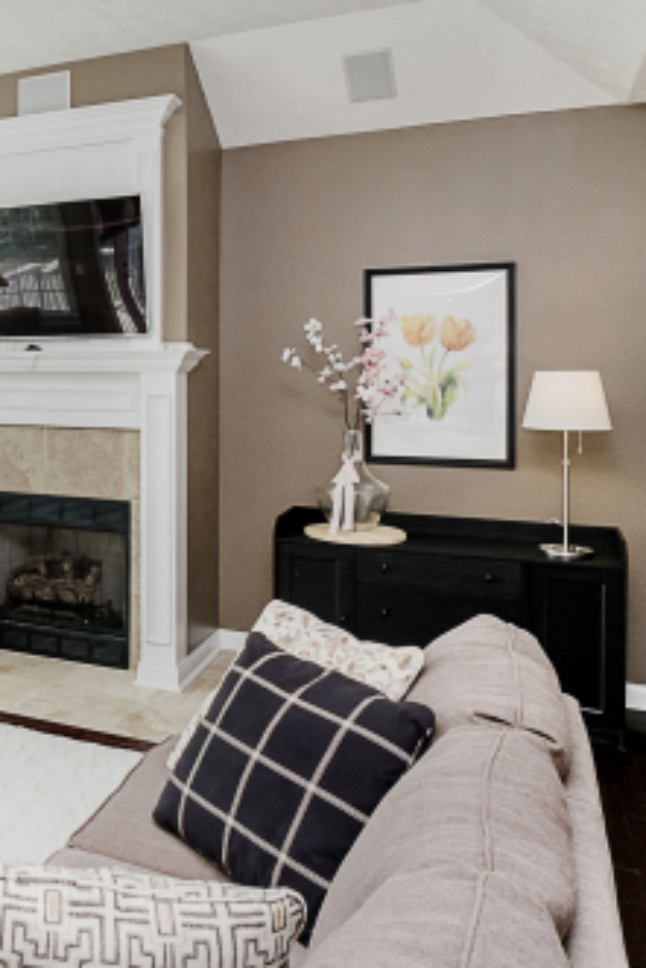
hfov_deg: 34.9
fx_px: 914
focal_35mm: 34
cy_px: 328
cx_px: -15
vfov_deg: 54.7
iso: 500
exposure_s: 1/60
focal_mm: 10
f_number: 4
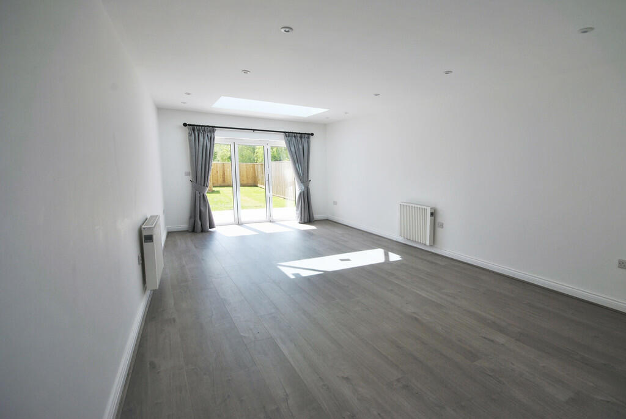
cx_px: 313
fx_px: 261
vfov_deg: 77.5
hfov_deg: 100.3
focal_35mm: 15
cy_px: 210
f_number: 6.3
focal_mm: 10
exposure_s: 1/160
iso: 100
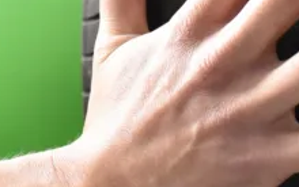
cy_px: -118
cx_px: 132
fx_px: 1354
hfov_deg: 12.6
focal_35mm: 166
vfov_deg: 7.7
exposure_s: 1/400
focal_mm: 35
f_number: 2.8
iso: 2200
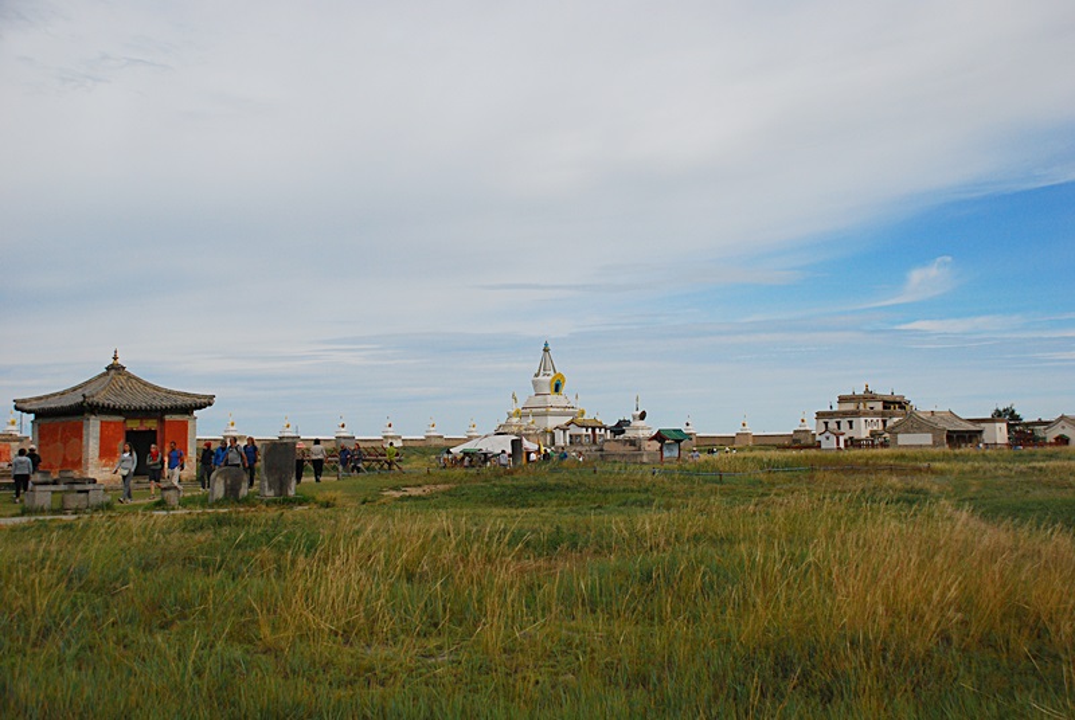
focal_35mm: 42
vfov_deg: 32.0
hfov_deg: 46.3
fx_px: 1256
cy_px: 360
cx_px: 538
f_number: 6.3
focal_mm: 28
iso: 400
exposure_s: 1/2500
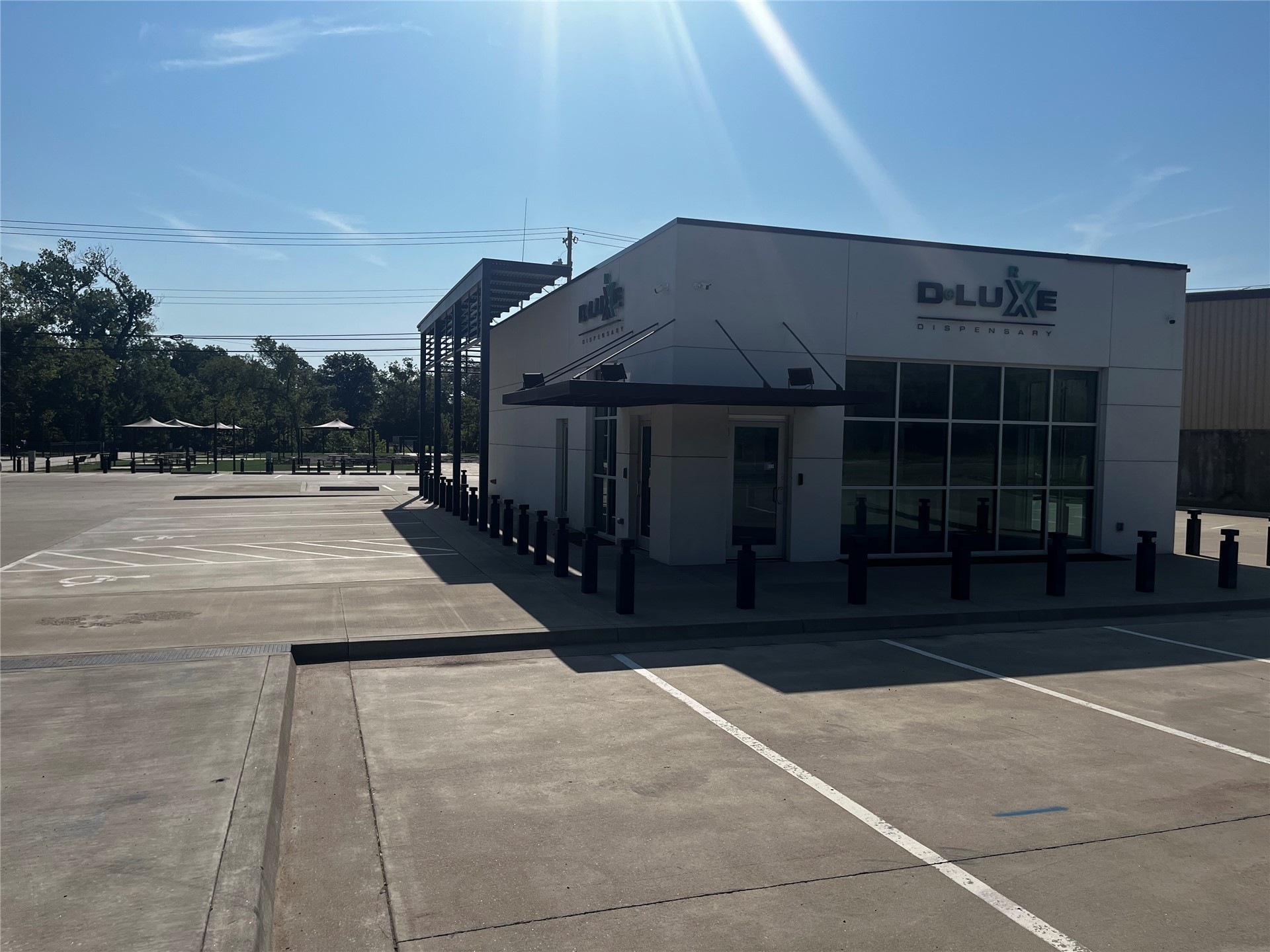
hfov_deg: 67.3
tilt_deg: -2.3
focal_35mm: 26
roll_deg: -0.4
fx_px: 954
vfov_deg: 53.1
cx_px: 635
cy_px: 476
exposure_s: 1/9091
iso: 50
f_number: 1.6
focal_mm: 5.1
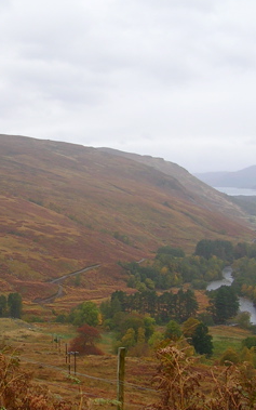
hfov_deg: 18.9
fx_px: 759
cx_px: 39
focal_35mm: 68
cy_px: 204
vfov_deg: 30.2
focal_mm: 5.8
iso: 50
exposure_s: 1/62.5
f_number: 2.8
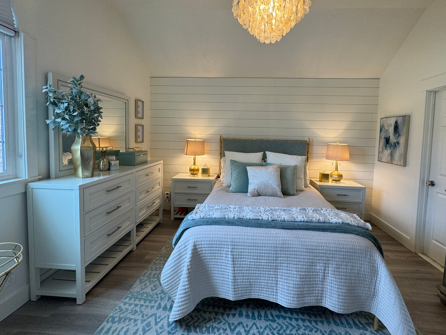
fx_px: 206
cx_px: 236
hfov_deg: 94.4
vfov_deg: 77.7
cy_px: 146
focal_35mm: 16
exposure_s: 1/120
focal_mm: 2.22
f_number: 2.2
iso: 125
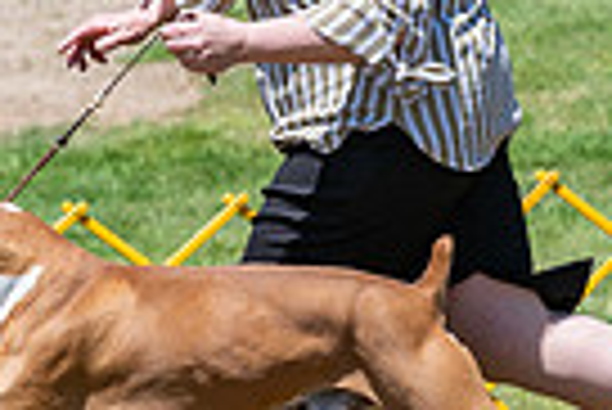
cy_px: -2
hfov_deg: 4.0
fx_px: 8849
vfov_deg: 2.6
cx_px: -32
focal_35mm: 520
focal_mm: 122
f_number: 6.3
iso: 400
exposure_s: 1/1600
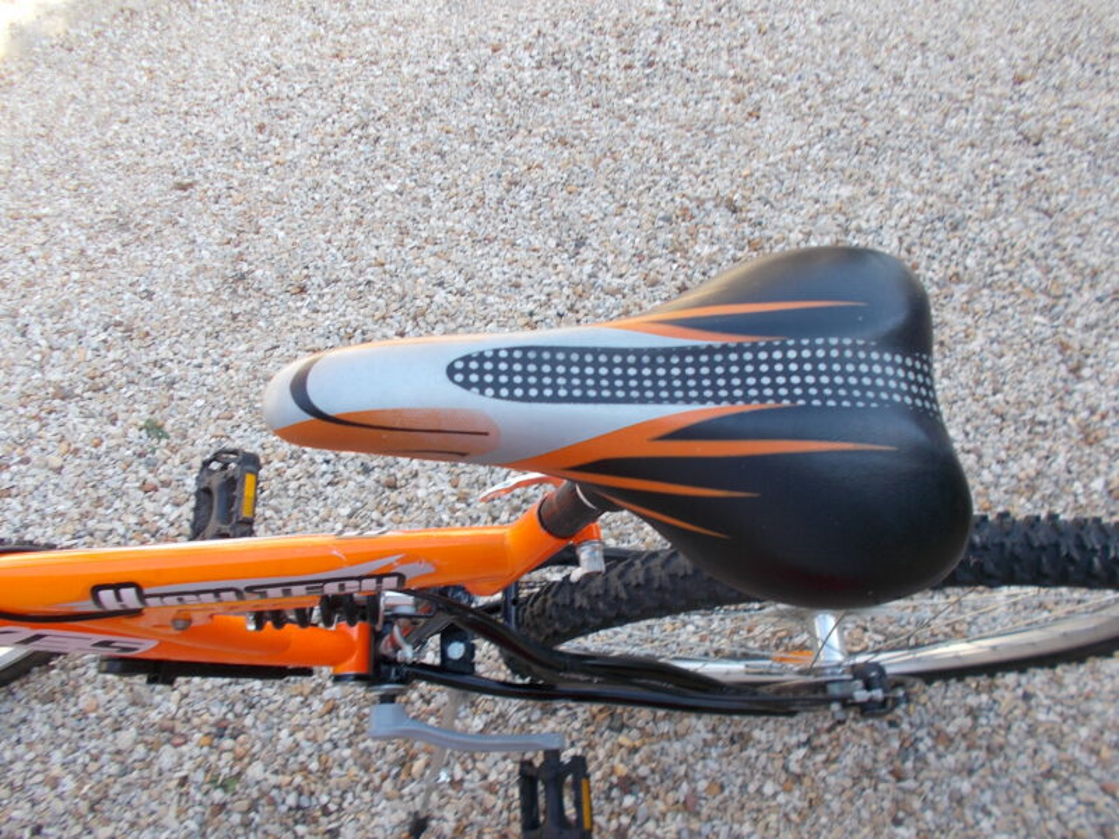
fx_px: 840
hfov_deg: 67.3
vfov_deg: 53.1
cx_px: 560
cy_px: 420
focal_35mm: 26
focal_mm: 4.6
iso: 80
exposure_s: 1/125
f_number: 3.2
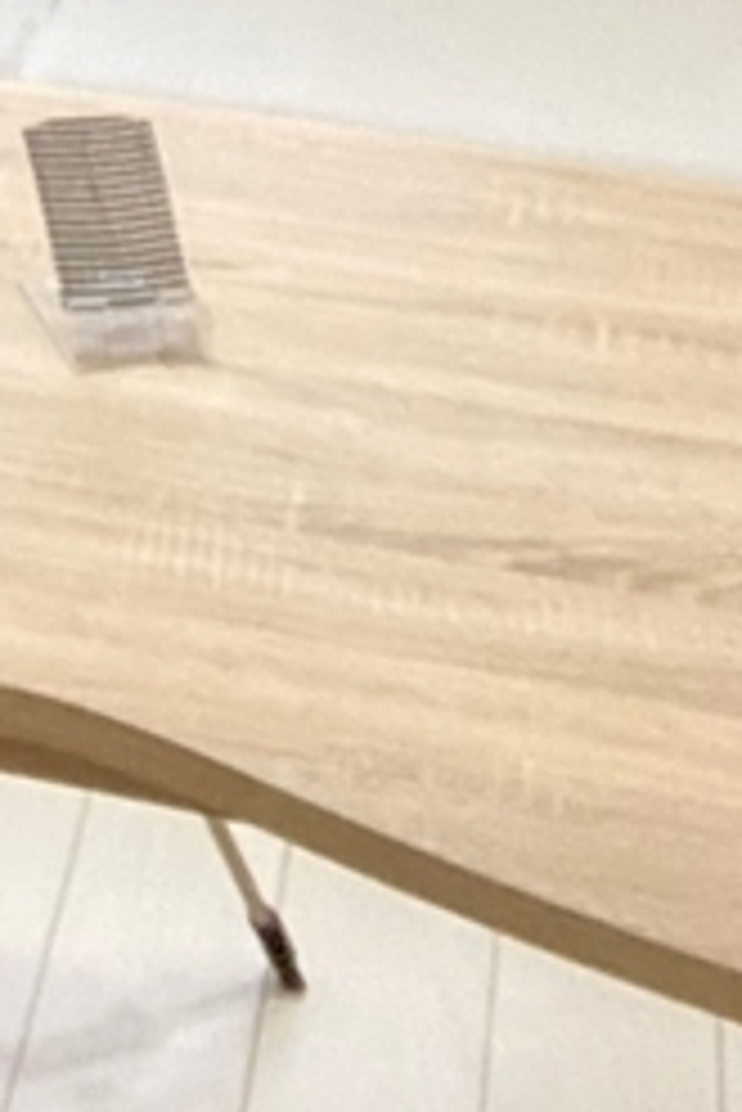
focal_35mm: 116
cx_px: -544
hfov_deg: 11.1
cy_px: -851
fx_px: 3581
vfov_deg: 15.3
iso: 250
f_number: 2.2
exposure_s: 1/33
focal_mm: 2.71
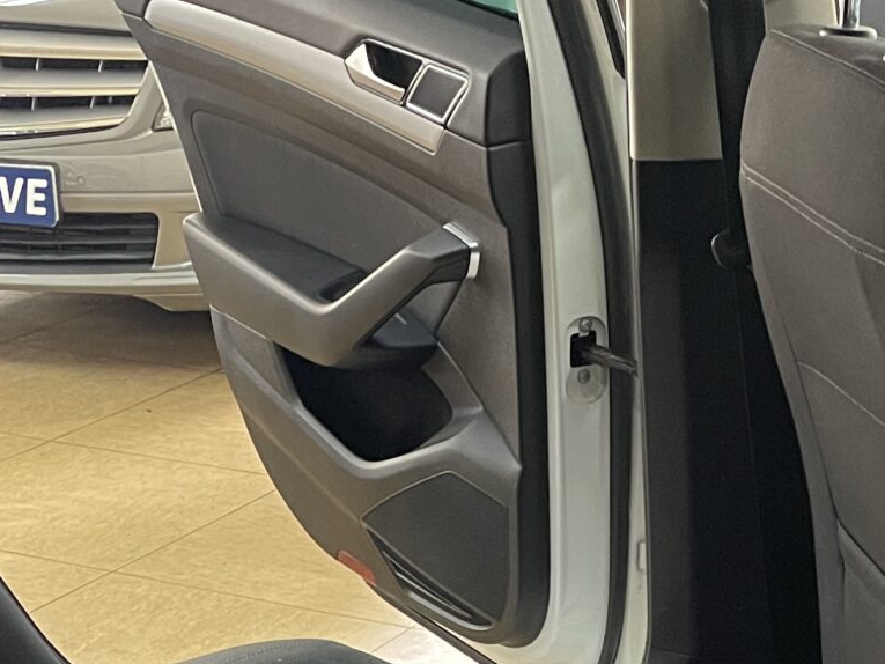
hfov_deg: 22.5
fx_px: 2225
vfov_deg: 15.7
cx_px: 347
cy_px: 980
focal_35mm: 87
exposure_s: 1/33
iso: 640
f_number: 1.6
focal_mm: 4.2
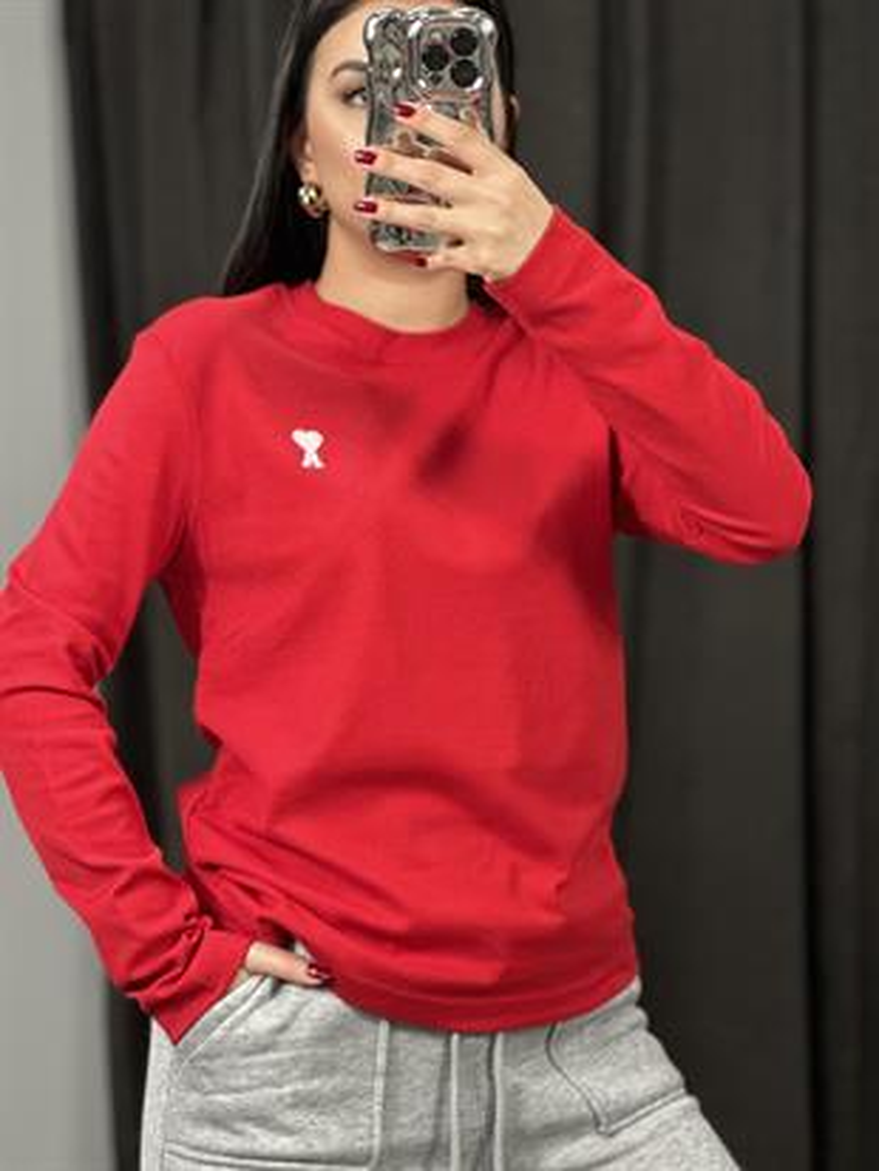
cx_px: 440
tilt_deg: -25.1
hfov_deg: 19.1
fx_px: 2606
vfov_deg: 25.3
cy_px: 586
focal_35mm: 77
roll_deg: -0.2
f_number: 2.8
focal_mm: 9
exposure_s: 1/50
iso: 125
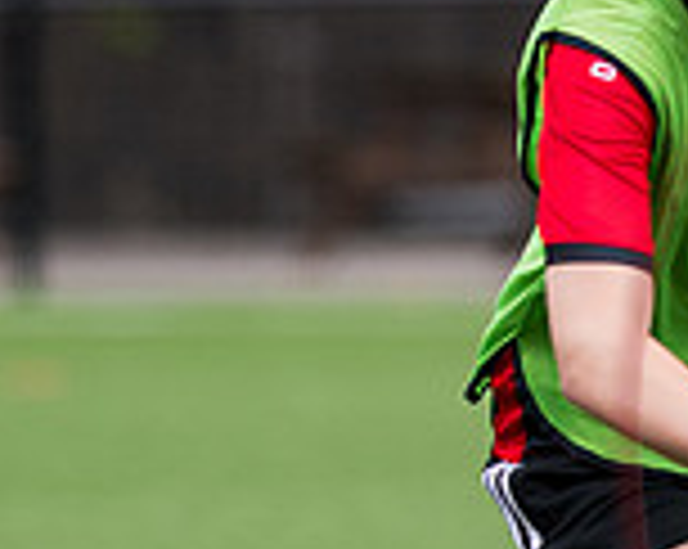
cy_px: 508
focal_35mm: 837
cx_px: 1180
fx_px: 17021
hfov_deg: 2.3
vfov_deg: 1.8
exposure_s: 1/5000
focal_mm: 135
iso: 200
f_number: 2.2
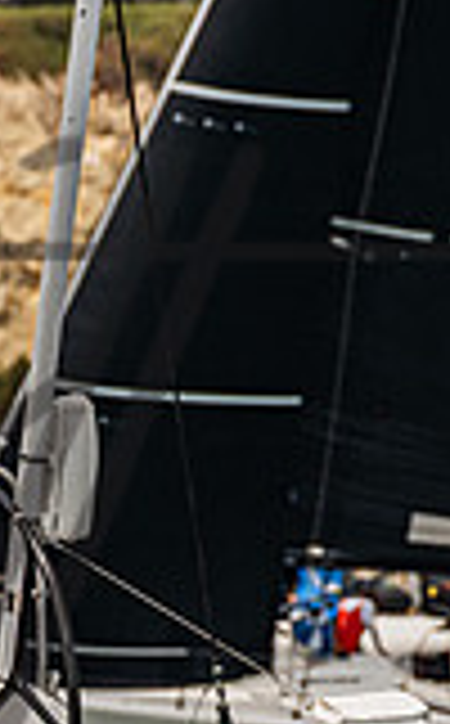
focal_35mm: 1030
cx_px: -382
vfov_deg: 2.0
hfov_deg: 1.3
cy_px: 358
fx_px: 20302
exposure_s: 1/2500
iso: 500
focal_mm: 280
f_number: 8
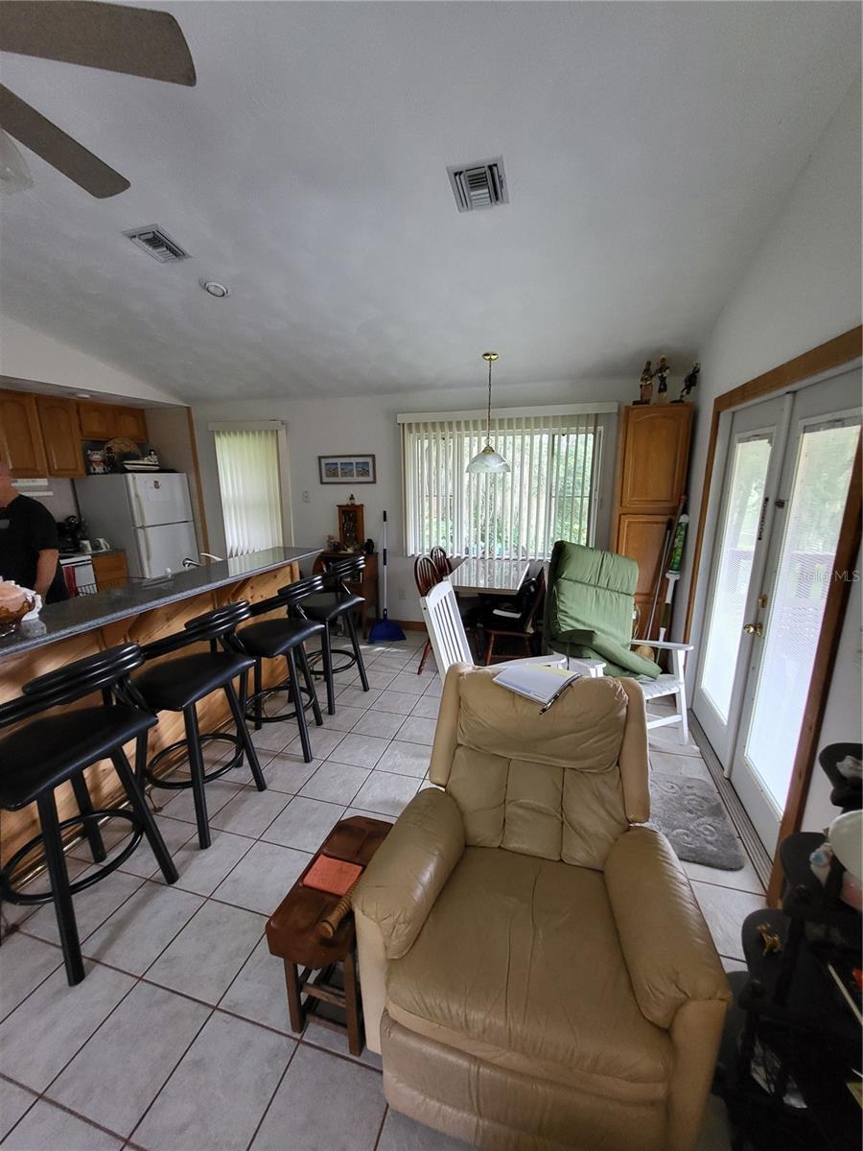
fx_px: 432
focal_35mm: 13
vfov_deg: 106.2
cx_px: 432
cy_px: 576
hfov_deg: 89.9
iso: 250
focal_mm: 1.74
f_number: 2.2
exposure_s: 1/60
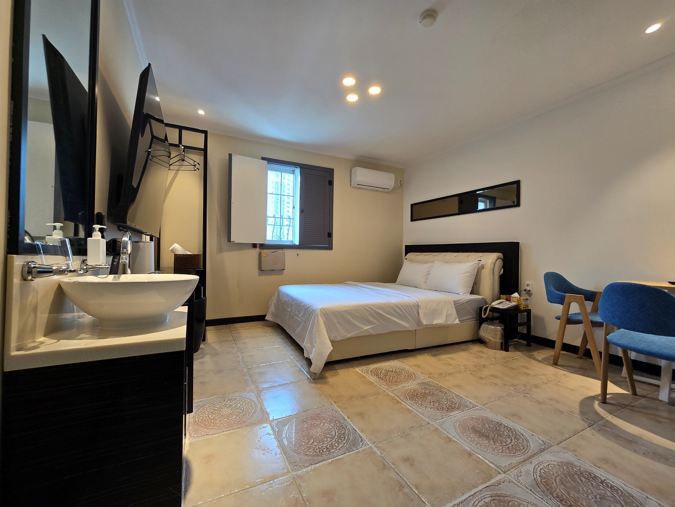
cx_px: 338
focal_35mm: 13
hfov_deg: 106.2
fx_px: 253
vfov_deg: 89.9
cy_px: 254
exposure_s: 1/60
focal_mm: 2.2
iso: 80
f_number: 2.2
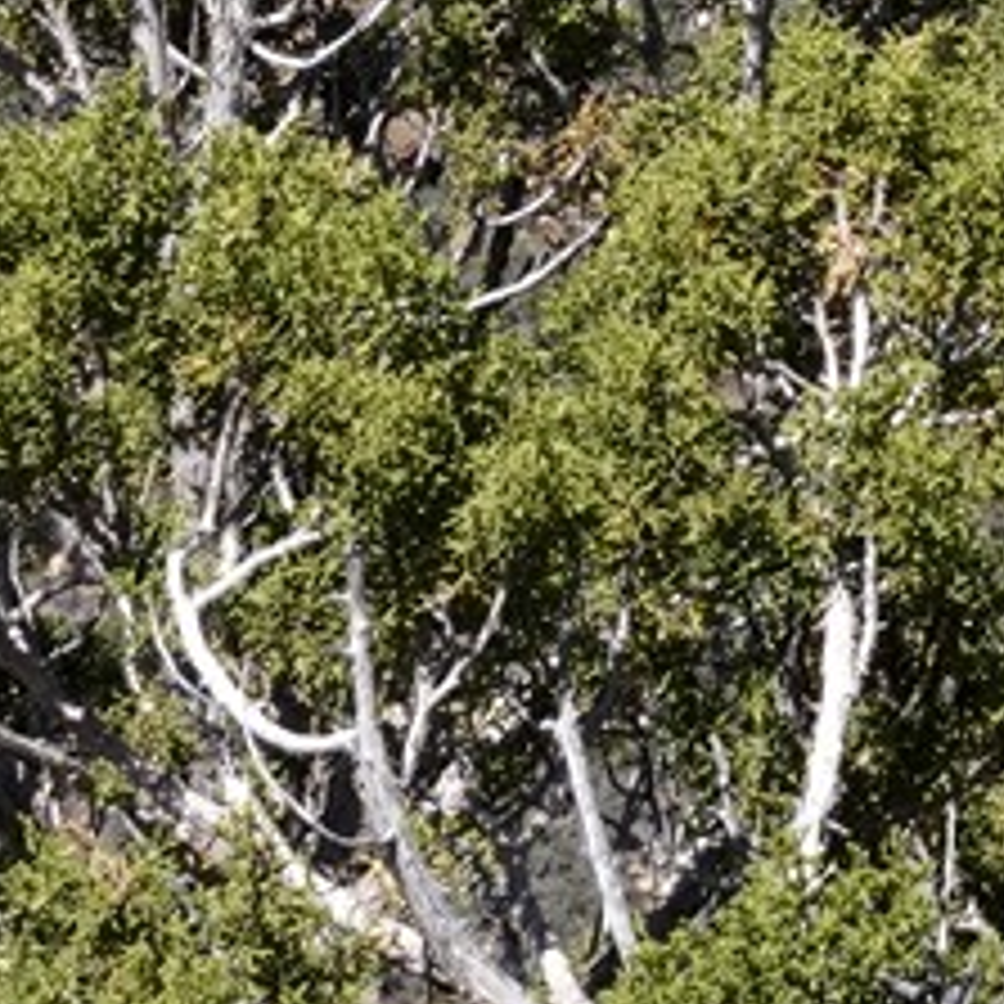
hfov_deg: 6.1
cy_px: -1756
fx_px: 9024
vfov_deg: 6.0
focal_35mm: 275
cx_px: 2251
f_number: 20
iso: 250
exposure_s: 1/100
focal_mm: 36
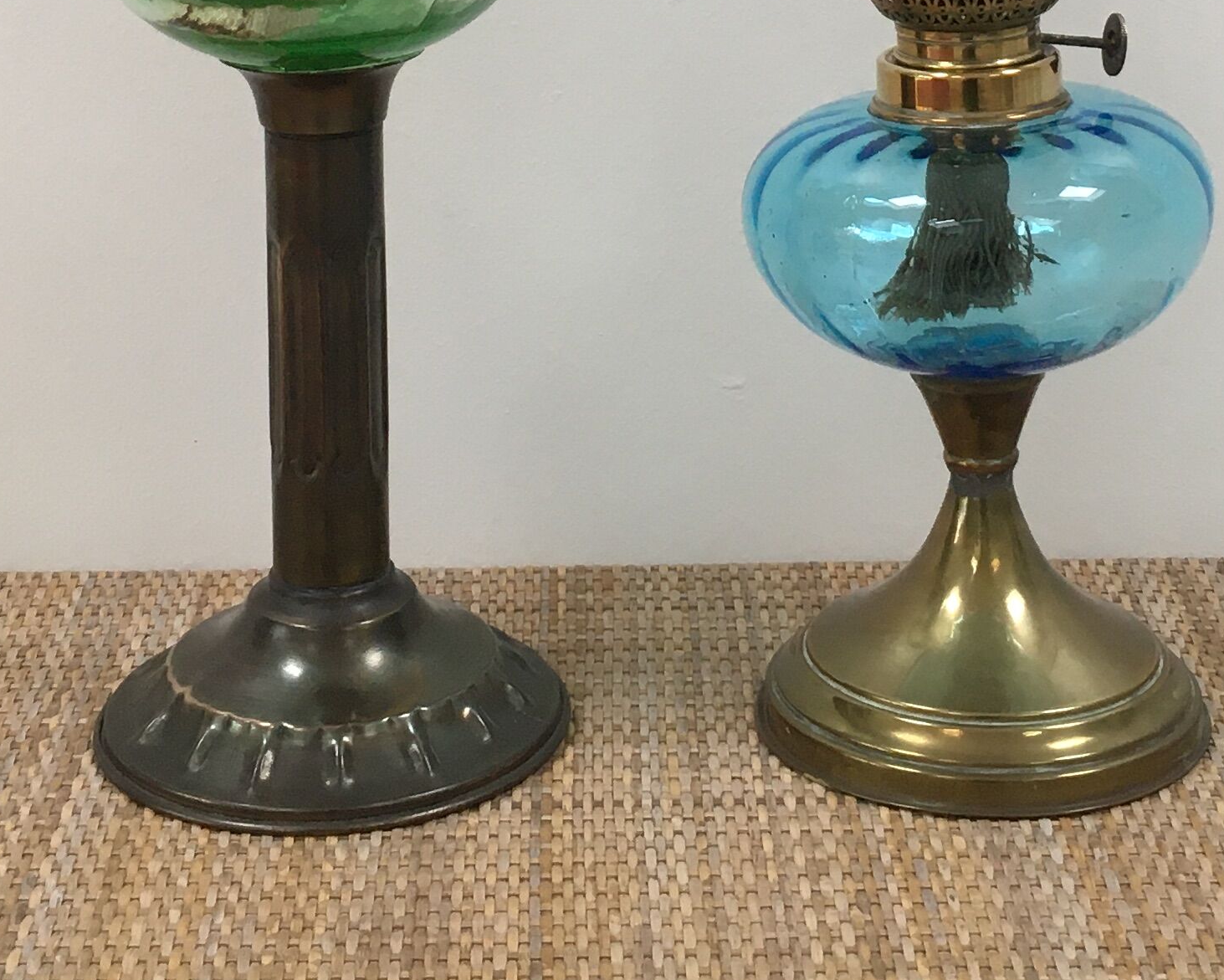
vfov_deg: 18.5
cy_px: -247
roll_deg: +0.6
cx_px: 673
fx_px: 2826
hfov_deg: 24.4
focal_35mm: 78
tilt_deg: -6.2
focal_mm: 4.15
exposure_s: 1/33
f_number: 2.2
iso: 32
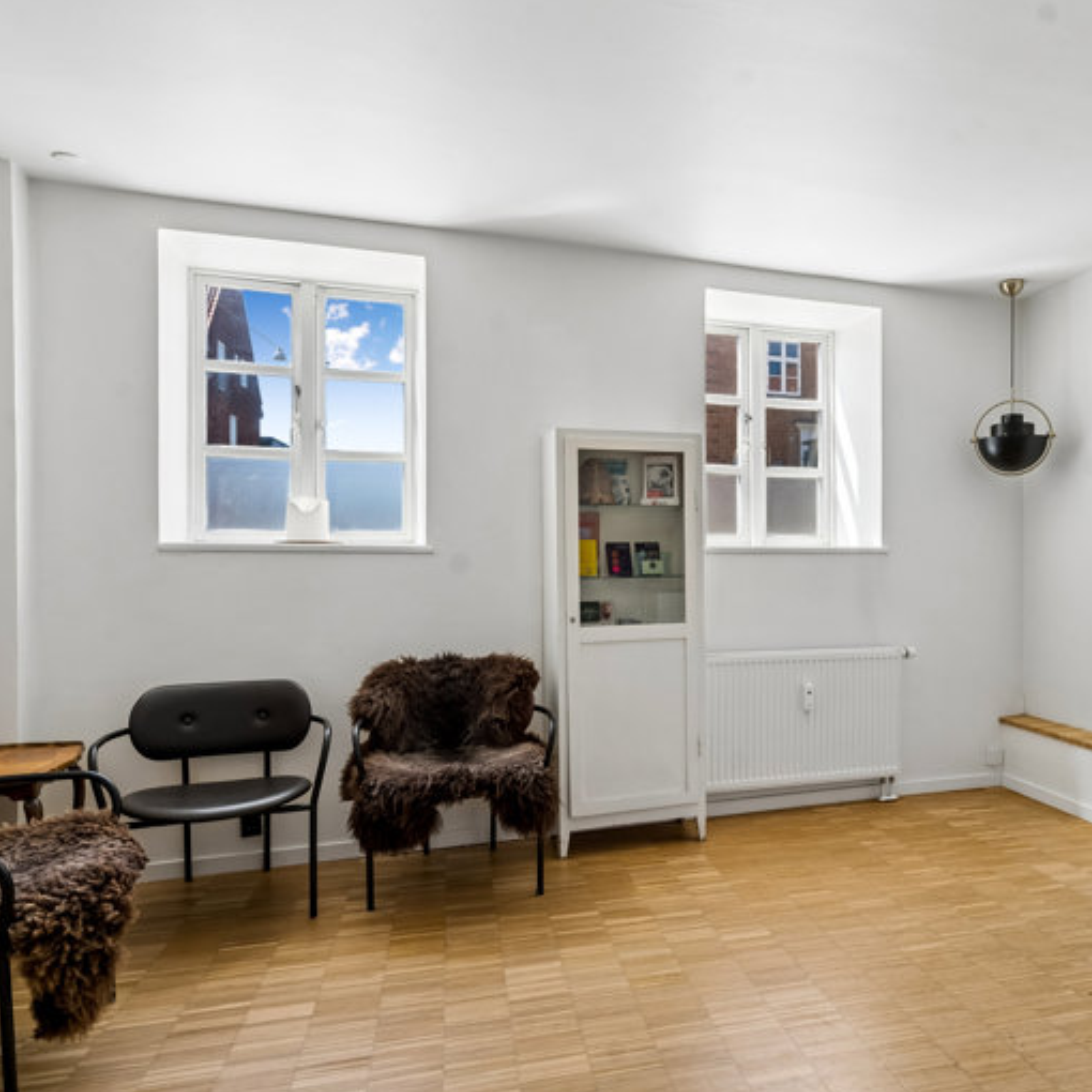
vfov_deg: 65.0
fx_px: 857
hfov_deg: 63.9
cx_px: 698
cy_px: 545
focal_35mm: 24
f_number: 7.1
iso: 800
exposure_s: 1/125
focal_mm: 18
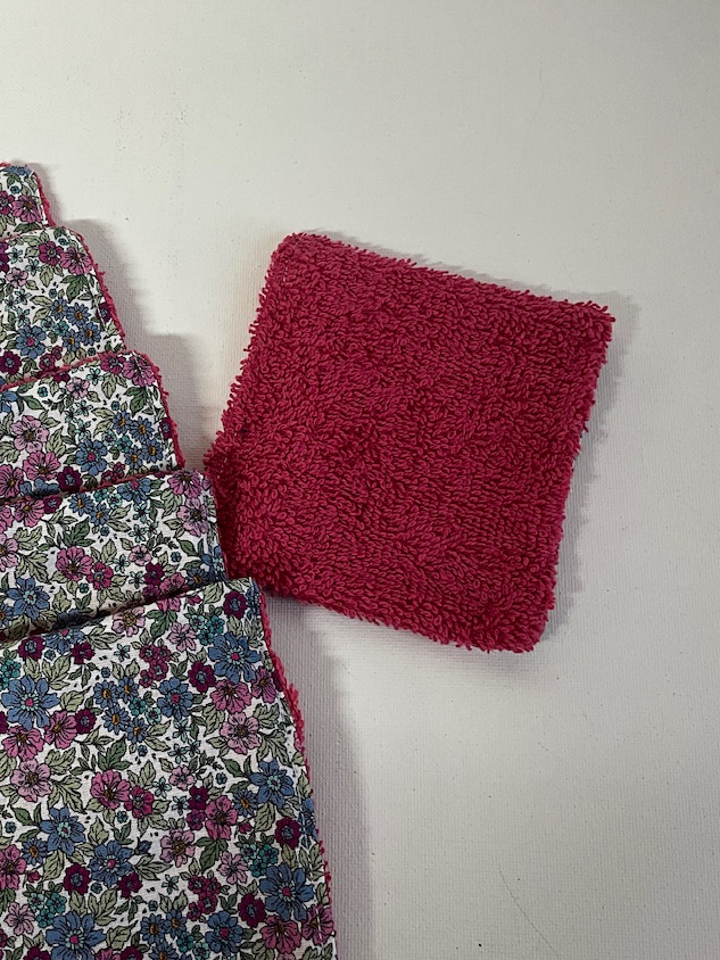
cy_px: 475
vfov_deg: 42.9
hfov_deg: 32.4
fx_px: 1220
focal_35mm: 44
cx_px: 199
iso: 50
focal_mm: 3
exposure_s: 1/50
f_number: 1.8
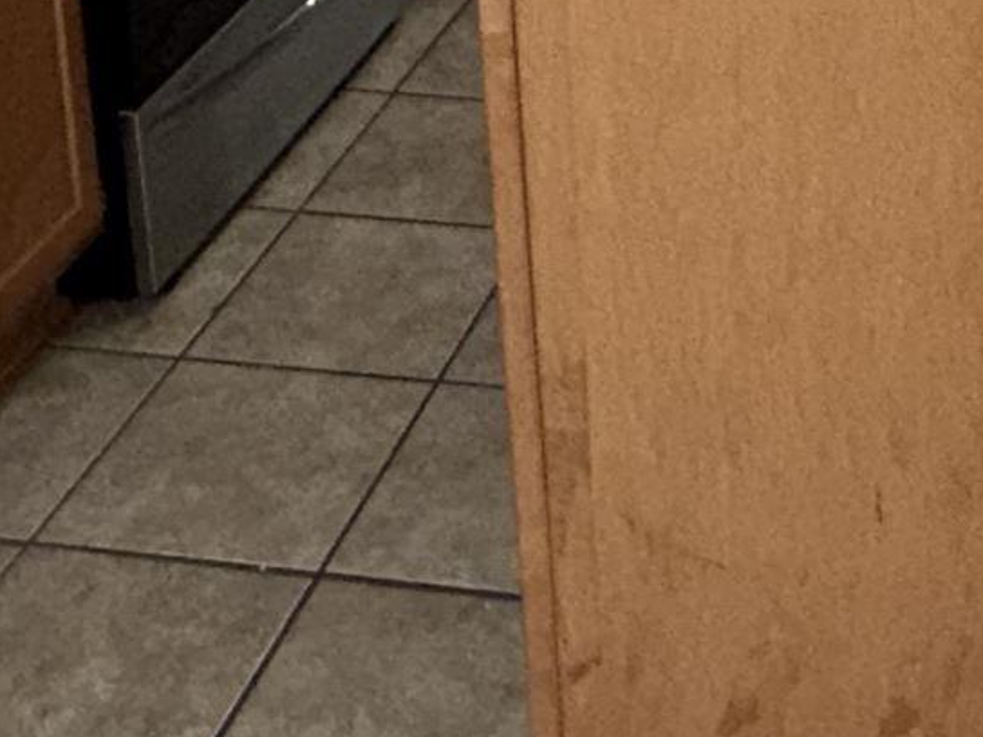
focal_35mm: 79
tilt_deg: -11.9
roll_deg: +1.7
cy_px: -544
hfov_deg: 23.8
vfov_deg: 16.1
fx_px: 2243
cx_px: 950
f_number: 2.2
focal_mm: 2.22
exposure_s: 1/120
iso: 125
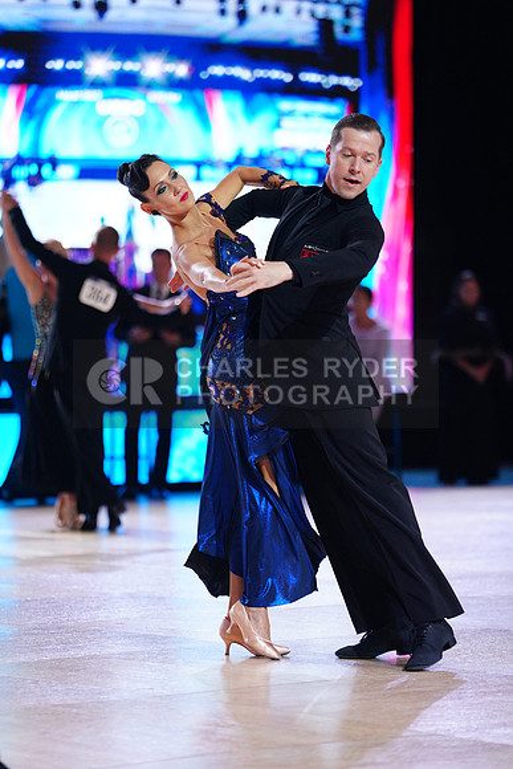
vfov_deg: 13.7
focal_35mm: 150
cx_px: 256
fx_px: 3204
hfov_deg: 9.2
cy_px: 384
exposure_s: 1/500
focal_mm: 150
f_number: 2.8
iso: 2000
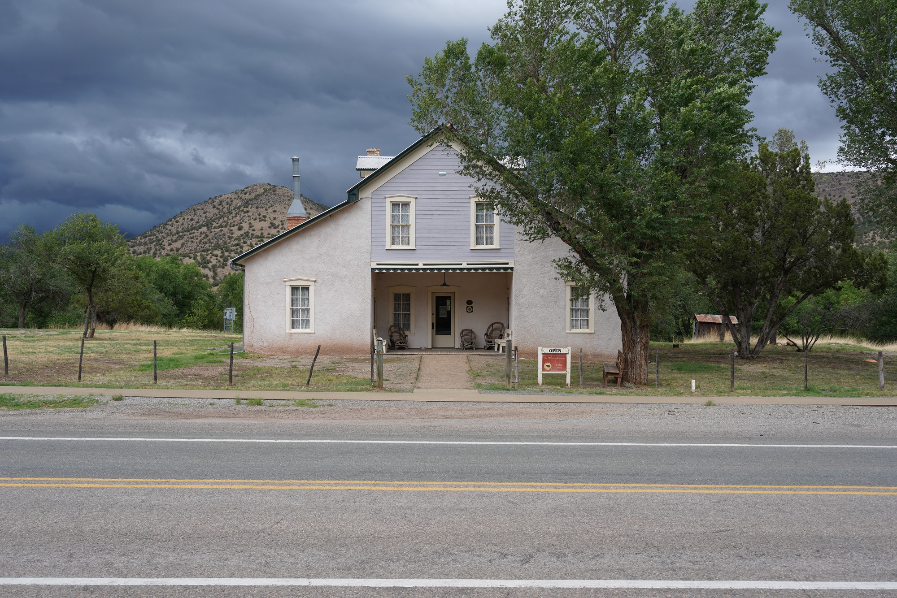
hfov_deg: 55.8
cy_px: 299
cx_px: 448
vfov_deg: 38.9
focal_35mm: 34
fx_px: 847
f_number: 8
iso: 100
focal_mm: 34
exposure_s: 1/60
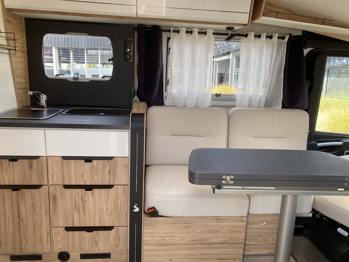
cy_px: 131
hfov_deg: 67.3
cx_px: 174
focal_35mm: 26
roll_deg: -1.5
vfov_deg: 53.1
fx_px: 262
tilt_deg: -11.5
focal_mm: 4.25
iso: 32
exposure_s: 1/178
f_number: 1.8
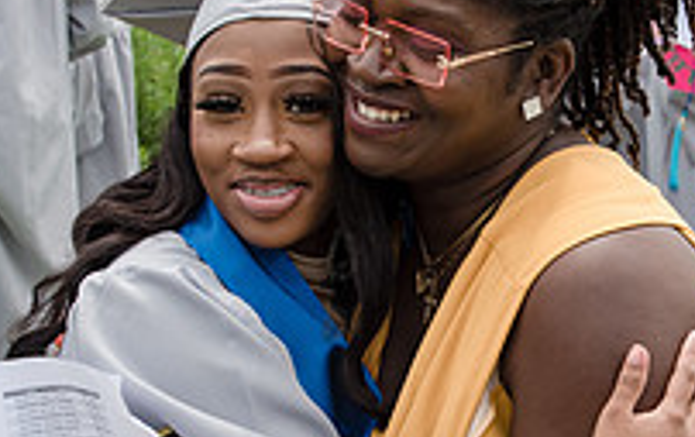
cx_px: 532
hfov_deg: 18.0
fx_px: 2182
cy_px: 329
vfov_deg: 11.4
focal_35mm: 115
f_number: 5.6
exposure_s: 1/800
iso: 200
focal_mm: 31
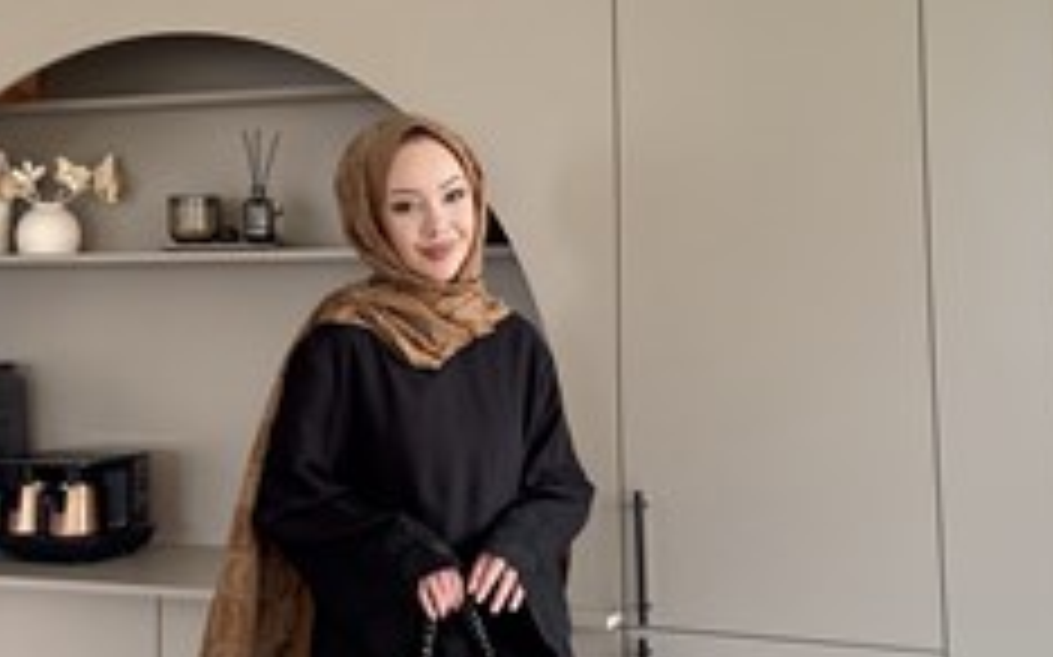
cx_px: 405
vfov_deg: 27.0
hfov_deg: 44.1
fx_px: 1291
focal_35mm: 45
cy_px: 659
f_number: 1.78
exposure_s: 1/121
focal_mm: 6.76
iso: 125
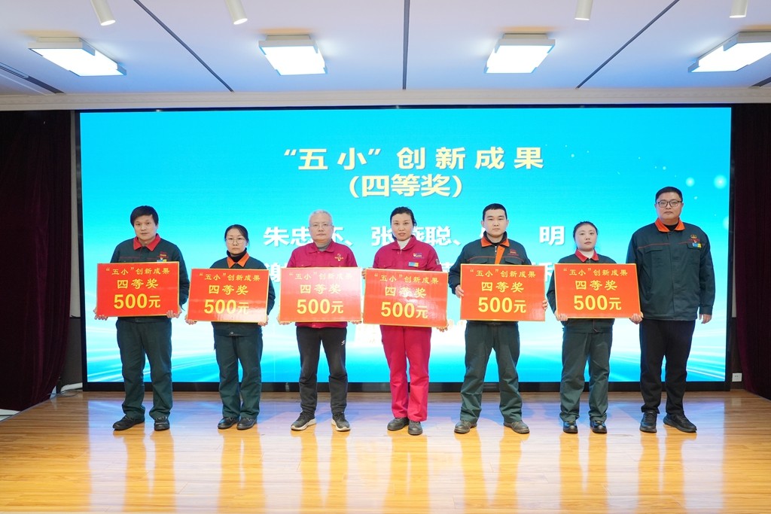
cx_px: 386
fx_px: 514
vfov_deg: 53.1
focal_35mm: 24
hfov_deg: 73.7
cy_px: 257
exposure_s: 1/125
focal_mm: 24
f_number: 8
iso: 2500
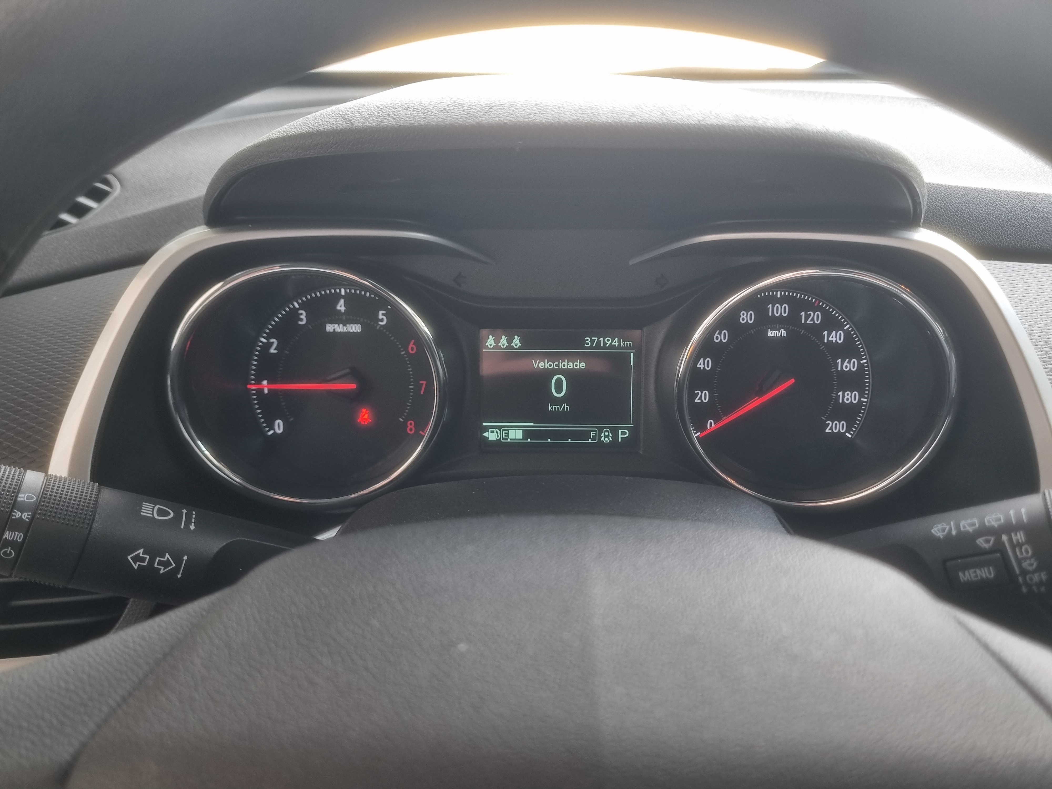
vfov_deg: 53.1
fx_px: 790
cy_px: 394
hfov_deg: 67.3
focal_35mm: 26
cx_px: 526
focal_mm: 5.4
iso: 64
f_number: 1.8
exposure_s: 1/120
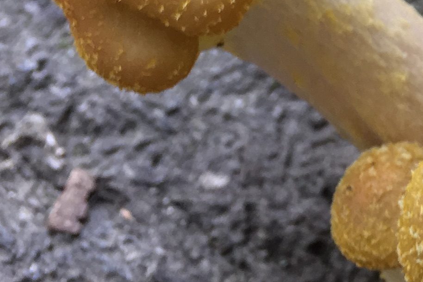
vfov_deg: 9.6
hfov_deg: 14.3
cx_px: 663
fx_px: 1563
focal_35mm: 133
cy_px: -289
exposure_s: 1/30
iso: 32
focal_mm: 4.15
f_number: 2.2
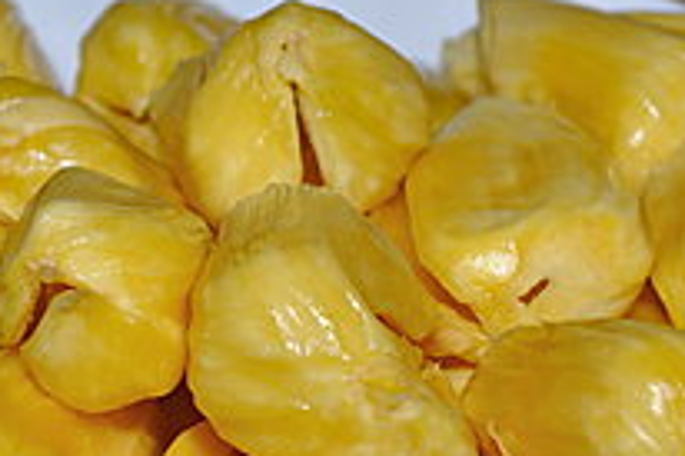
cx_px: 190
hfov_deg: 8.1
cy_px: 536
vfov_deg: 5.4
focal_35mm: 255
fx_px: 4848
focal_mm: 70
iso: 200
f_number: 8
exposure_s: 1/125
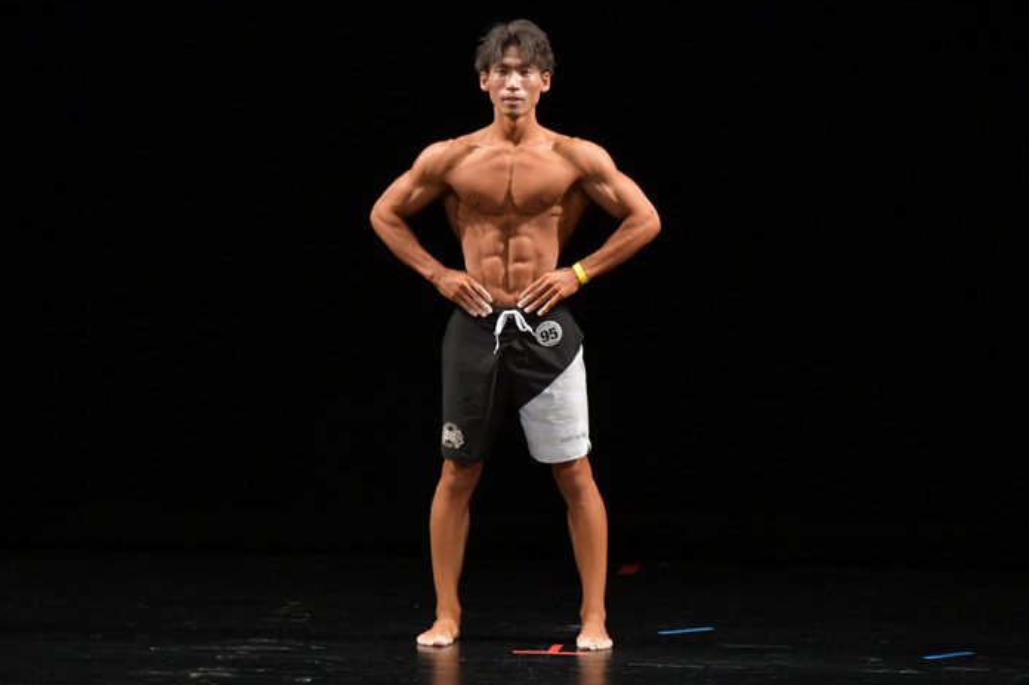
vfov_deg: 4.1
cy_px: 339
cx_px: 521
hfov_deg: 6.2
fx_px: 9540
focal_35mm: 334
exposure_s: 1/400
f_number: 5.6
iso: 3200
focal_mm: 200
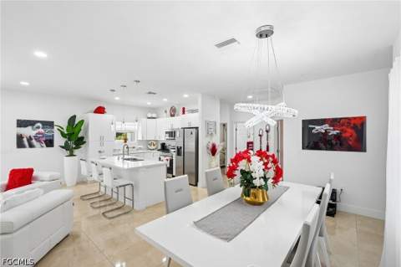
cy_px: 134
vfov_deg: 73.6
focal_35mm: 16
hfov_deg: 96.8
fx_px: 178
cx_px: 200
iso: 400
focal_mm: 16
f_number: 8
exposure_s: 1/40
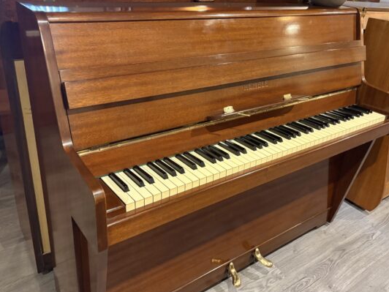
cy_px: 131
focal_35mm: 32
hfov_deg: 56.7
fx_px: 360
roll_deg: -4.9
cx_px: 215
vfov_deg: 44.1
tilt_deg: -24.0
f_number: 1.6
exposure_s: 1/33
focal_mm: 5.96
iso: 400
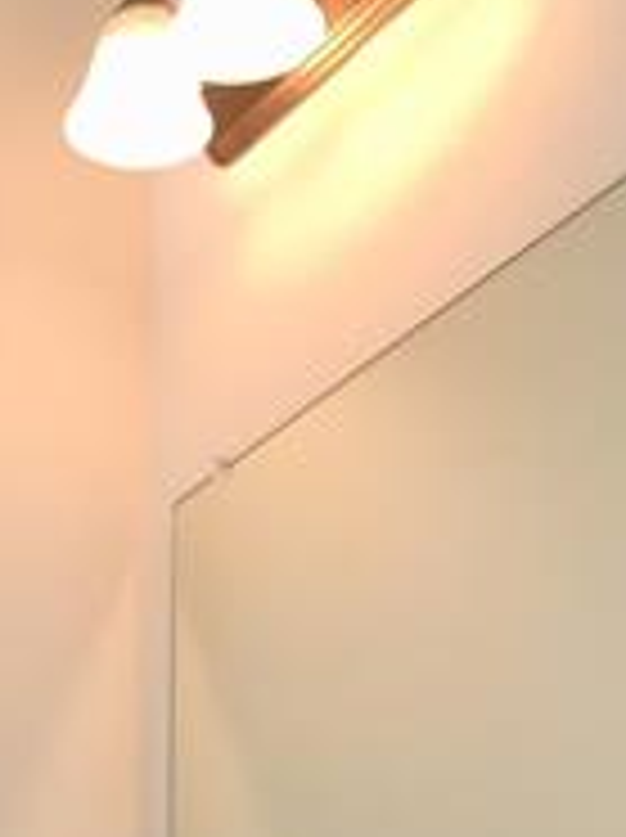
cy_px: 1404
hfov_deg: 11.9
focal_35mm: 120
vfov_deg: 14.8
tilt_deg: +4.1
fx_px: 2900
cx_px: -234
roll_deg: -0.7
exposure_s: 1/120
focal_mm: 4.15
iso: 32
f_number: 2.2
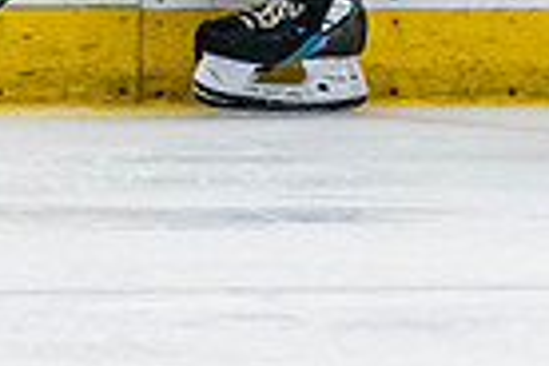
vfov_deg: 1.1
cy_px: -32
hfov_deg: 1.6
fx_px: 19686
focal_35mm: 1291
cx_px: 601
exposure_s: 1/640
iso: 3200
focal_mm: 140
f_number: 2.8
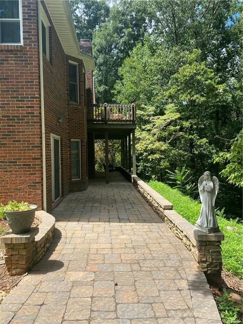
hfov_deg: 53.1
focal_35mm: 26
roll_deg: +1.0
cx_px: 122
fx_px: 243
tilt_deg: -0.6
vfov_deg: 67.3
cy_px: 162
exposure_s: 1/1034
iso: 32
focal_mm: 4.25
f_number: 1.8
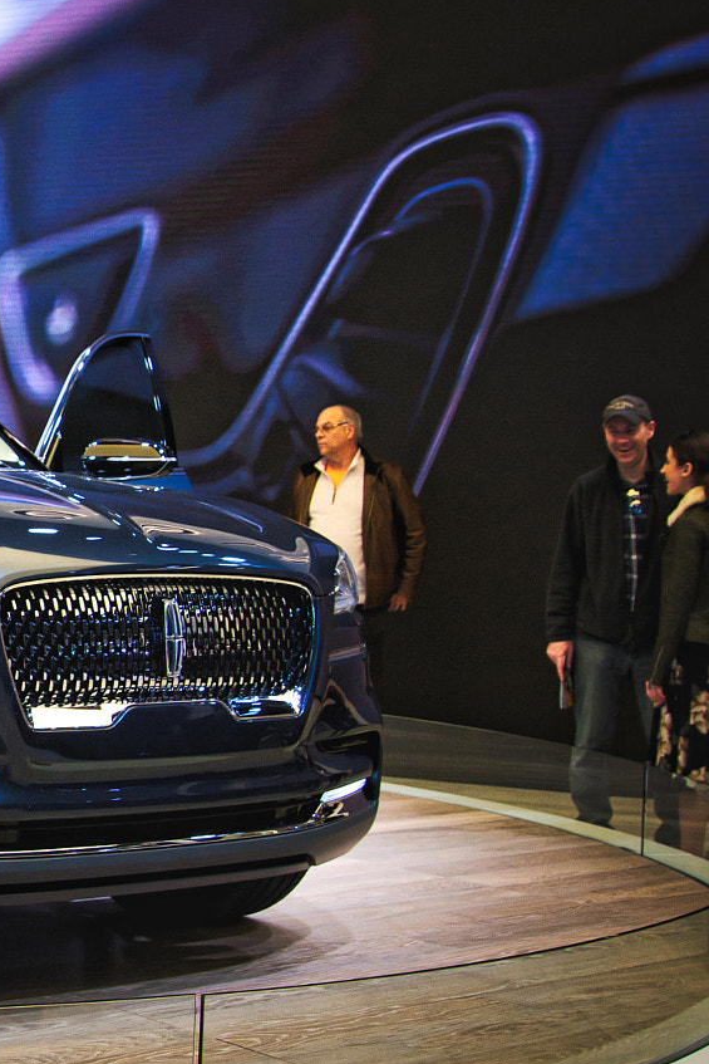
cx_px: -255
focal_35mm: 68
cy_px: 531
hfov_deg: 18.4
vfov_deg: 29.7
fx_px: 2008
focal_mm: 24
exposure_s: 1/1000
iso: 2000
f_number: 4
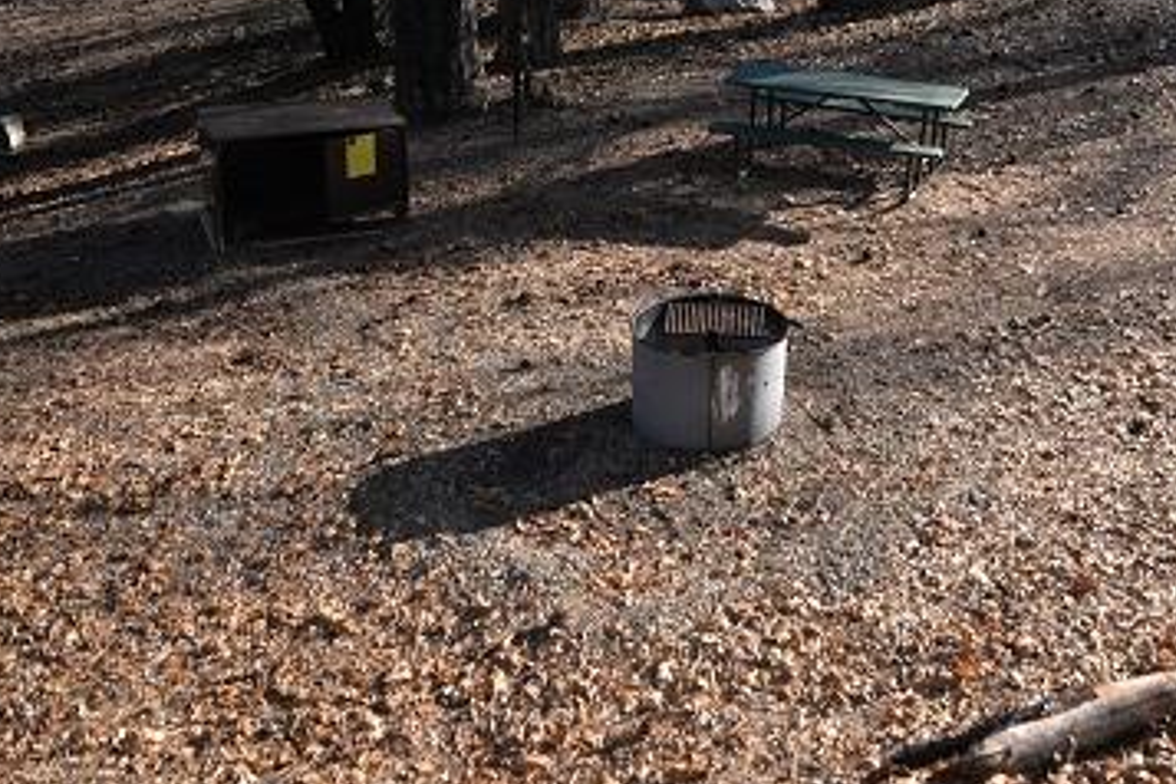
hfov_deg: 44.7
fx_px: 1405
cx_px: 791
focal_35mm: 43
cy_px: 176
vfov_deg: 30.6
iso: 100
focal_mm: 24
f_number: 3.5
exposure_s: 1/200
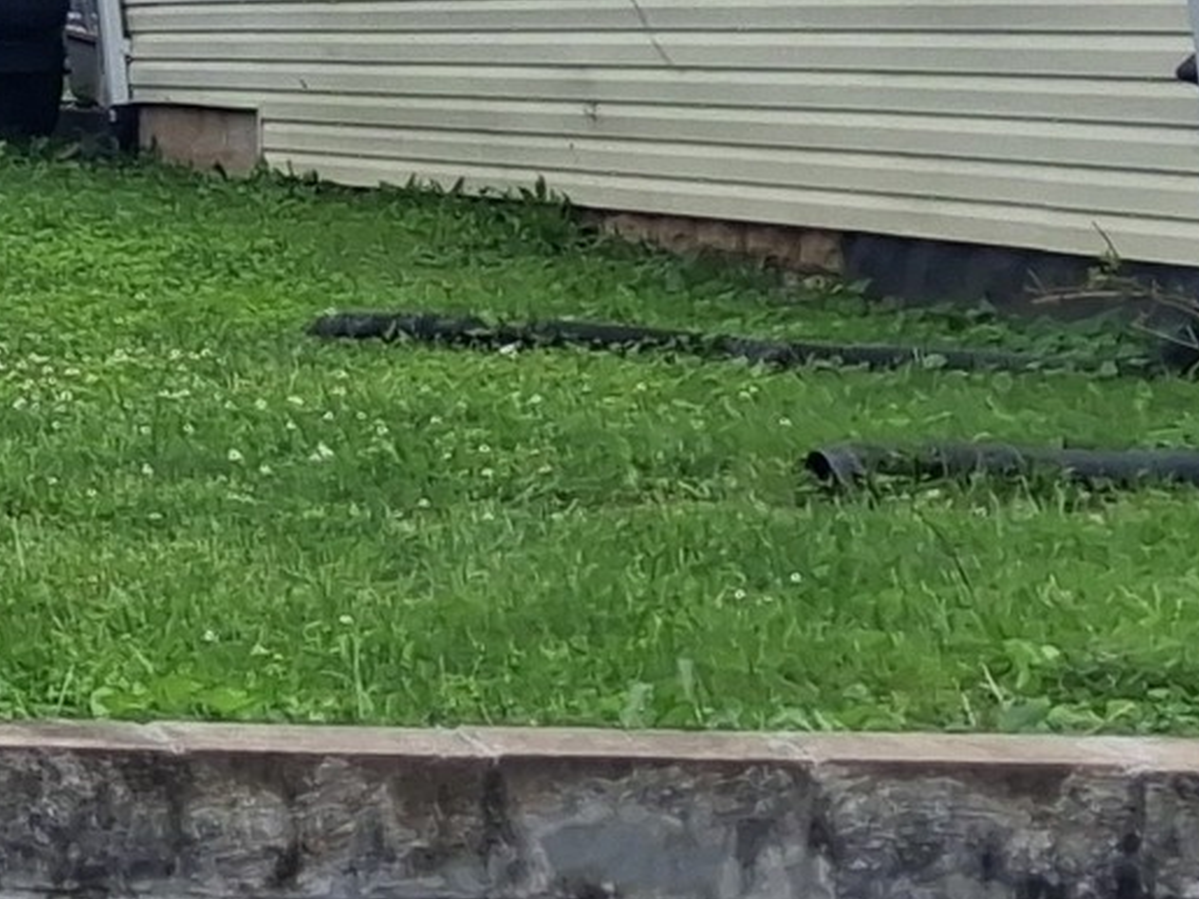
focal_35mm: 161
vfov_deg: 9.0
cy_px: -466
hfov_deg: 10.7
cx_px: -1523
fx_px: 5575
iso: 25
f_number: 1.8
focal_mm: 4
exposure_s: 1/739
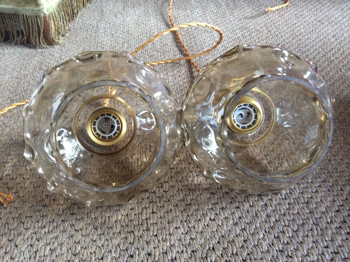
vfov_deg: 44.1
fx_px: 323
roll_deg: +1.0
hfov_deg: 56.9
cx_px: 175
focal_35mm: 32
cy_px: 131
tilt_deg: -44.1
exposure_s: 1/20
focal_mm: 3.3
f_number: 2.4
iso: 250
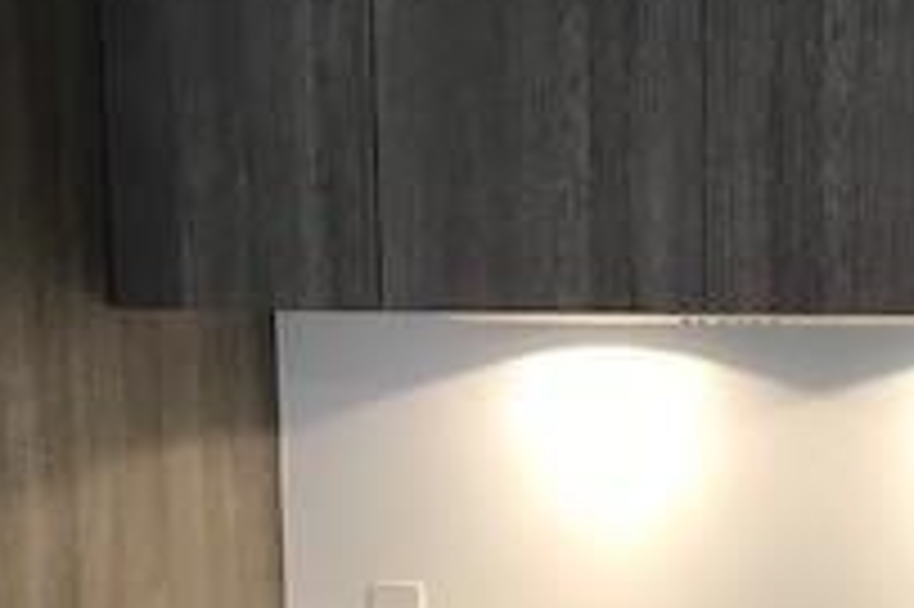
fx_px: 2334
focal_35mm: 92
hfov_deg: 22.1
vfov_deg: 14.6
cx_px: 558
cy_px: 617
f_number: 1.8
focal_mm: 3.99
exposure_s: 1/20
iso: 40
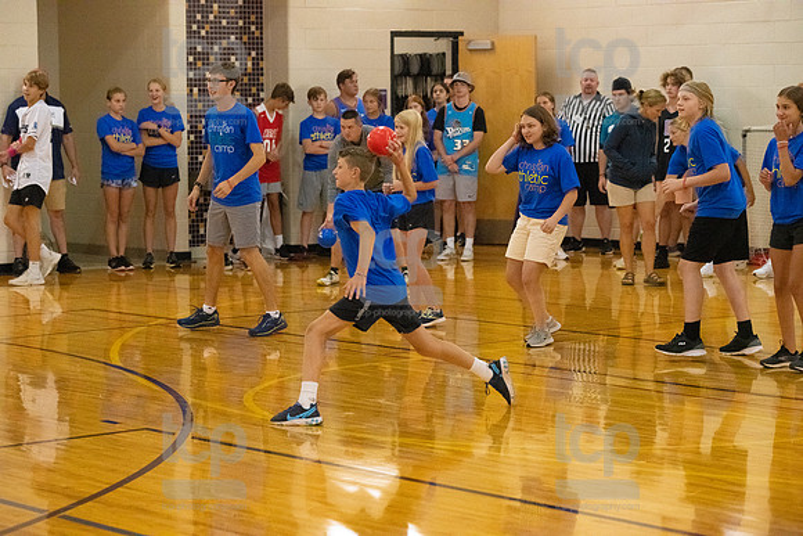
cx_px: 402
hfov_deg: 20.0
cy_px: 268
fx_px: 2276
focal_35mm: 102
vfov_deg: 13.4
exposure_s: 1/800
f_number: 4
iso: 10000
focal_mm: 102
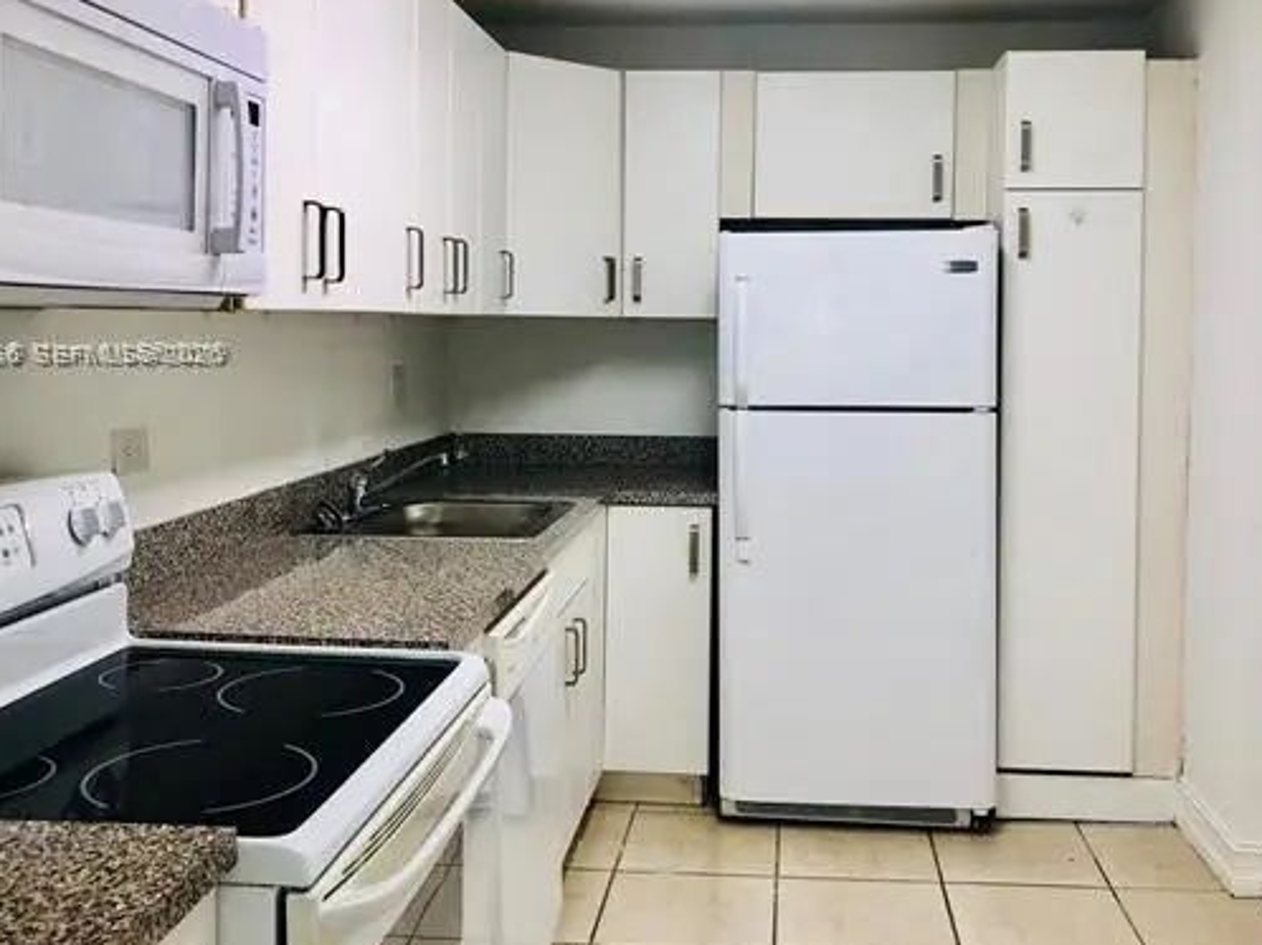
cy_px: 355
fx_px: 1312
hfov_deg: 51.3
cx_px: 687
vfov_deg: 39.4
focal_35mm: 36
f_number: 1.8
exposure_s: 1/120
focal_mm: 3.99
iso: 50
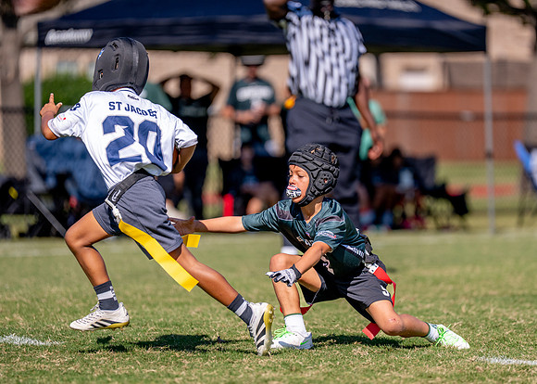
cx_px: 336
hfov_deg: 8.1
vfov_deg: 5.8
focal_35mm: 248
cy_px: 195
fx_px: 3776
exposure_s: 1/5000
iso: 250
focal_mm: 200
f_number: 2.8
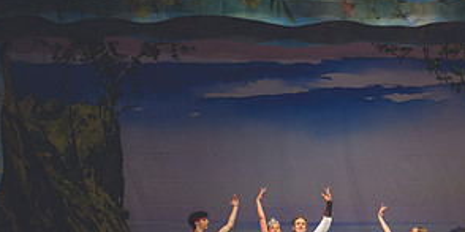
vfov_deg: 5.8
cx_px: 351
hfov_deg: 11.6
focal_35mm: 190
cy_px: 250
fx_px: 2283
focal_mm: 86
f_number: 2.8
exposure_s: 1/500
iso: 560
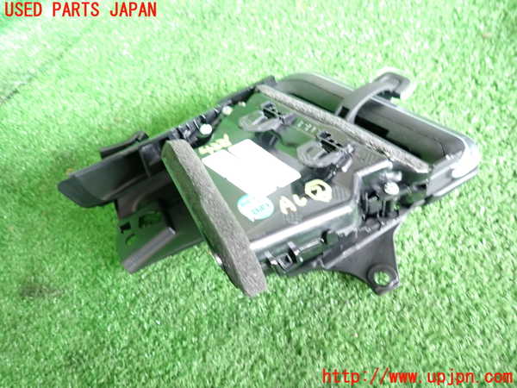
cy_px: 194
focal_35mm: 25
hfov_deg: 69.4
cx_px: 258
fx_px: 373
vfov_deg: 54.9
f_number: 2
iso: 250
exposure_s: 1/30
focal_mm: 4.5
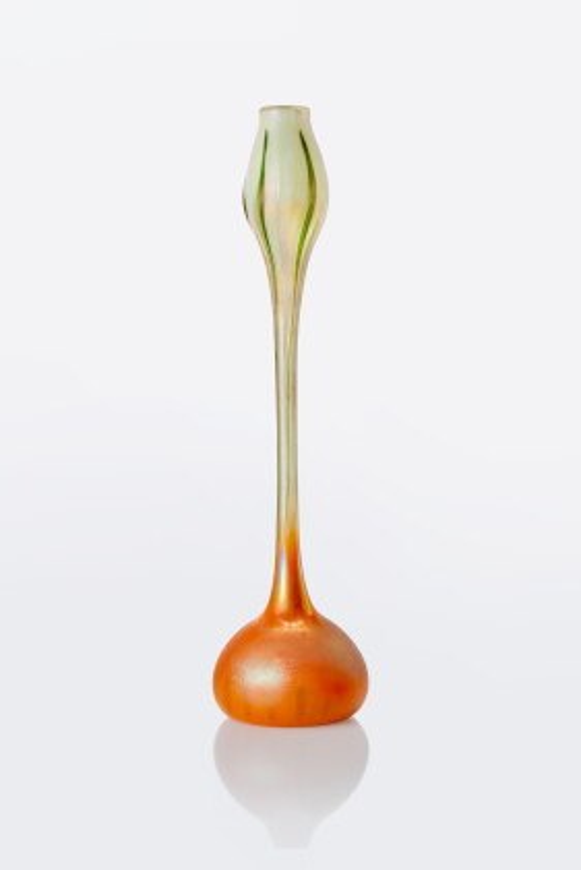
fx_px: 2056
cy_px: 435
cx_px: 290
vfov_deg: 23.9
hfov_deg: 16.1
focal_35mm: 85
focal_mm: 85
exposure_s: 2
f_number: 16
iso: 100
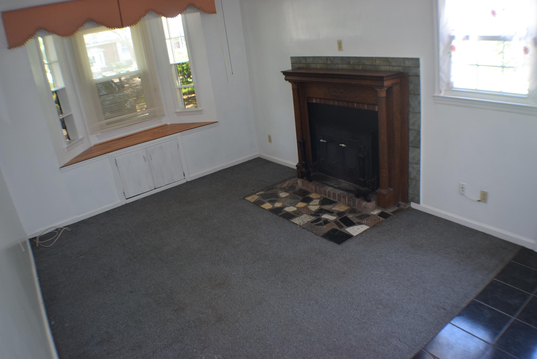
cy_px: 180
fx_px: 515
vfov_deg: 38.4
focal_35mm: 34
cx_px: 268
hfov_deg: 55.1
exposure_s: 1/60
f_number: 4
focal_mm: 23
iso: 640
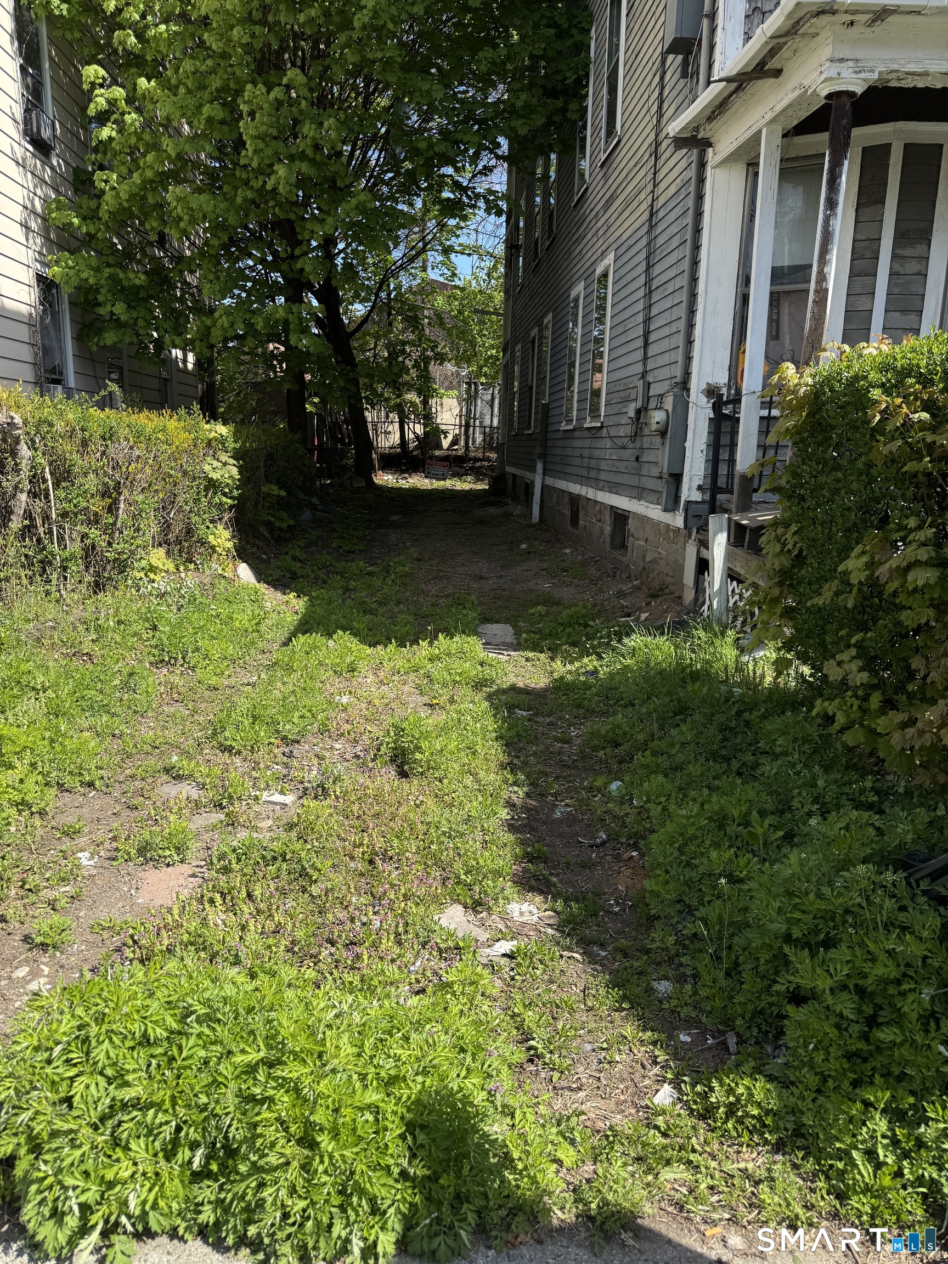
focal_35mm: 24
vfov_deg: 71.6
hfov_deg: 56.8
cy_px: 632
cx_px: 474
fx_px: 876
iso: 80
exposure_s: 1/2710
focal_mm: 6.76
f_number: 1.78
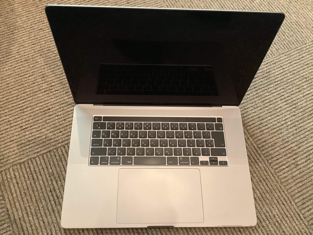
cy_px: 118
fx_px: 280
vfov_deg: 45.4
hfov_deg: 58.4
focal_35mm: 31
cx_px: 156
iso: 320
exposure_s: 1/50
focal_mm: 3.3
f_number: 2.4
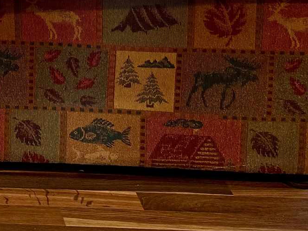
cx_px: -241
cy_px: -264
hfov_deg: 15.4
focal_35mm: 111
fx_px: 988
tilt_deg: -8.2
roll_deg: +1.2
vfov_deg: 11.7
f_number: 1.78
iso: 250
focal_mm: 6.76
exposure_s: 1/60
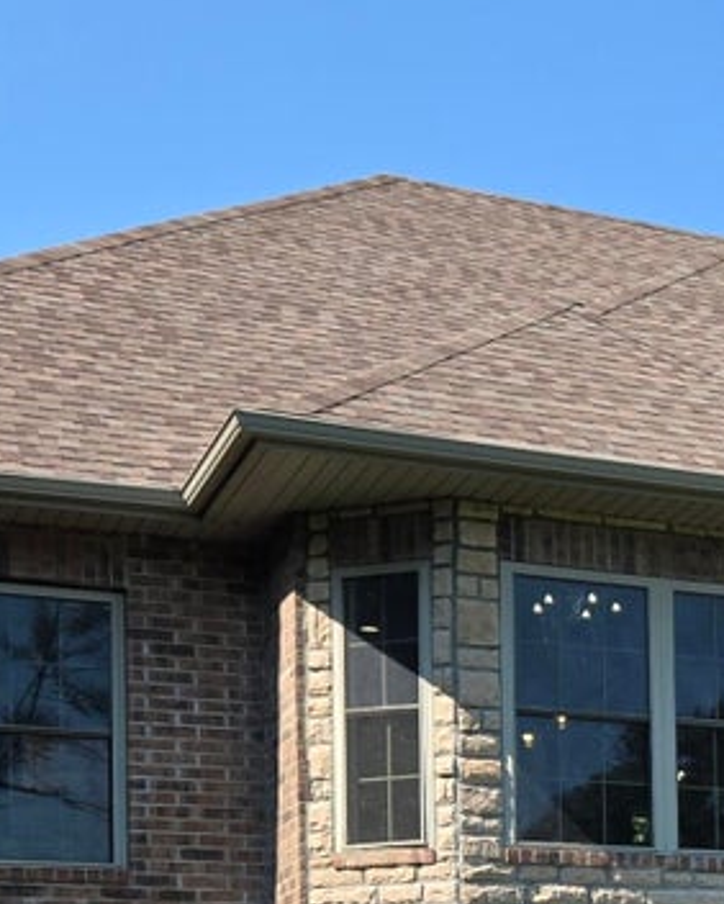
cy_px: 1027
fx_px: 2328
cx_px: 1031
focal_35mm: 87
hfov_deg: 16.4
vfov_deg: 20.8
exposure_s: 1/2921
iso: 64
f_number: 1.8
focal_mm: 5.4
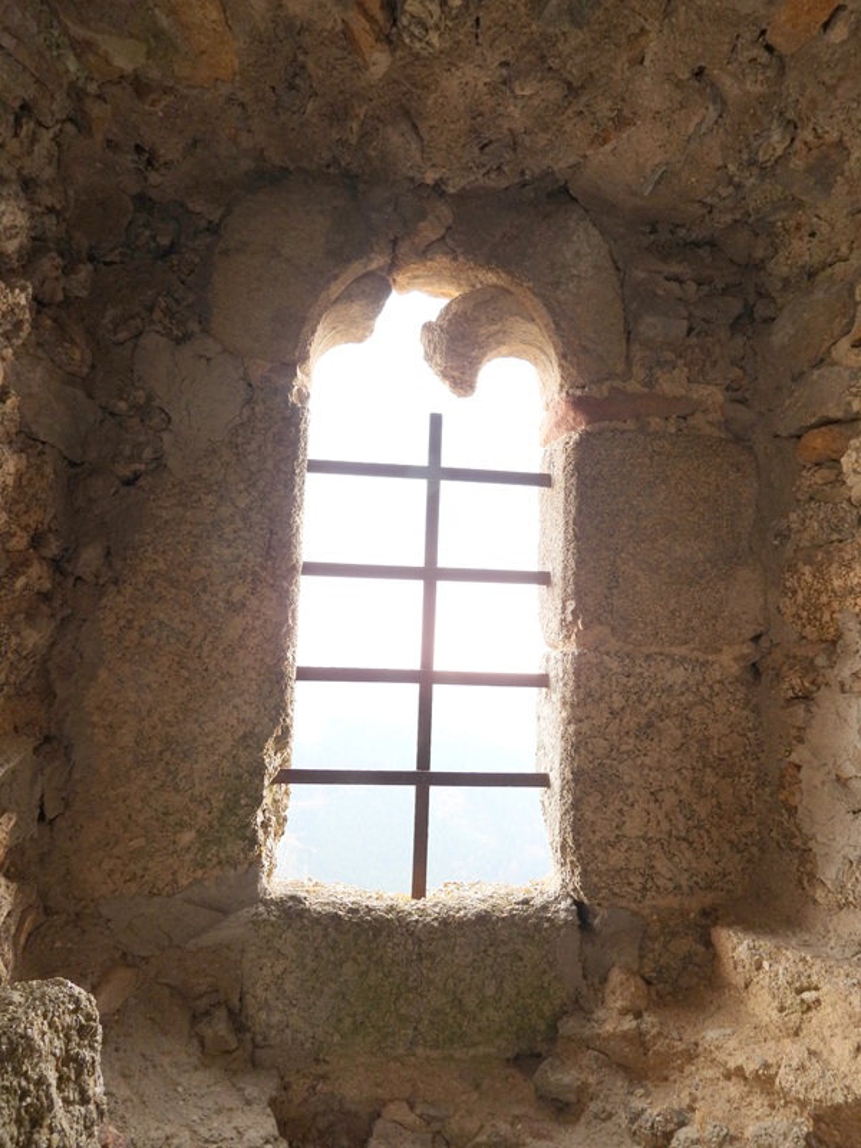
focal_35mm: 24
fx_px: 796
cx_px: 430
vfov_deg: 71.6
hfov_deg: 56.8
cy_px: 574
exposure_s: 1/40
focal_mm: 4.3
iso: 100
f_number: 2.8
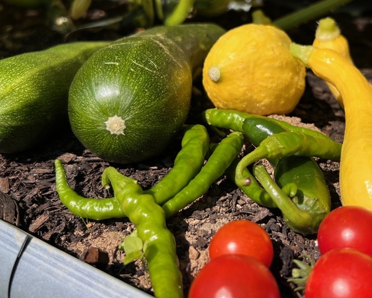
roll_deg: +1.4
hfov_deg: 40.8
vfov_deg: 33.3
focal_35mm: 45
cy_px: 112
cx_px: 240
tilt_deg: -20.1
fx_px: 496
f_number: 1.5
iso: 50
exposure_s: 1/3460
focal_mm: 5.7
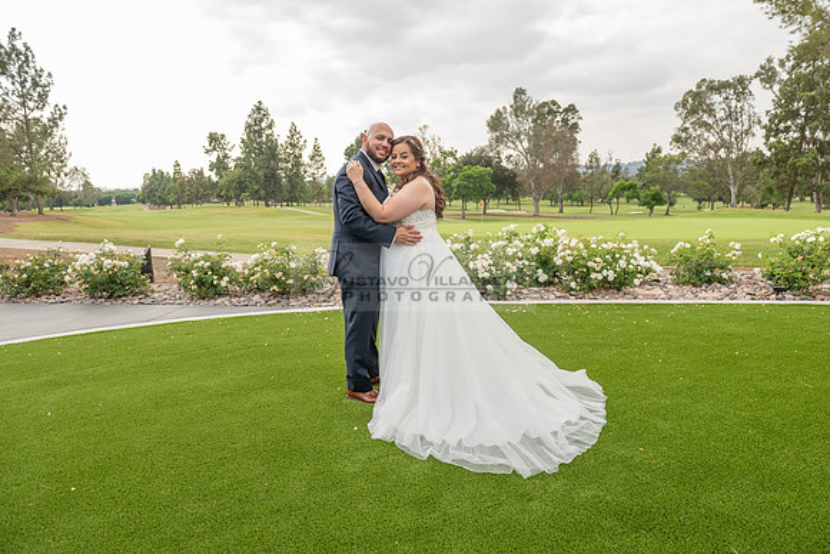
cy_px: 277
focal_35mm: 24
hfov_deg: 73.7
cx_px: 415
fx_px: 553
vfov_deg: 53.2
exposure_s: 1/400
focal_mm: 24
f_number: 5.6
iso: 200
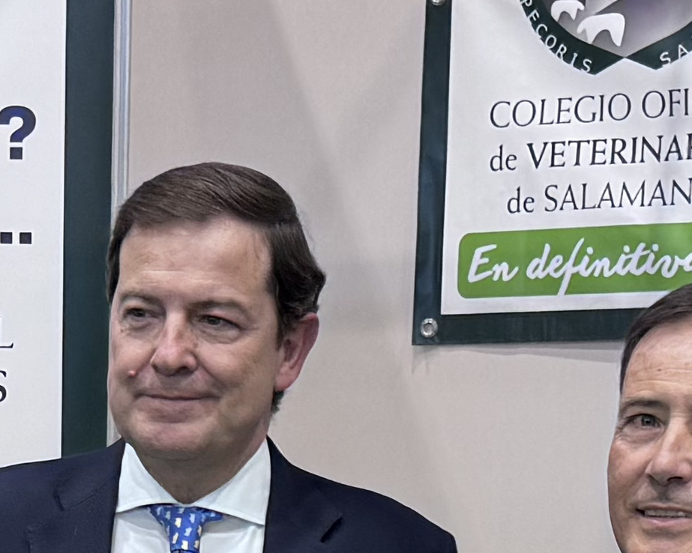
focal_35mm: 145
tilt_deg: -10.5
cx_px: 52
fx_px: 2969
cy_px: 1095
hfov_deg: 13.2
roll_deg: -0.1
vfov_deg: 9.9
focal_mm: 6.76
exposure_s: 1/100
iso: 160
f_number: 1.78
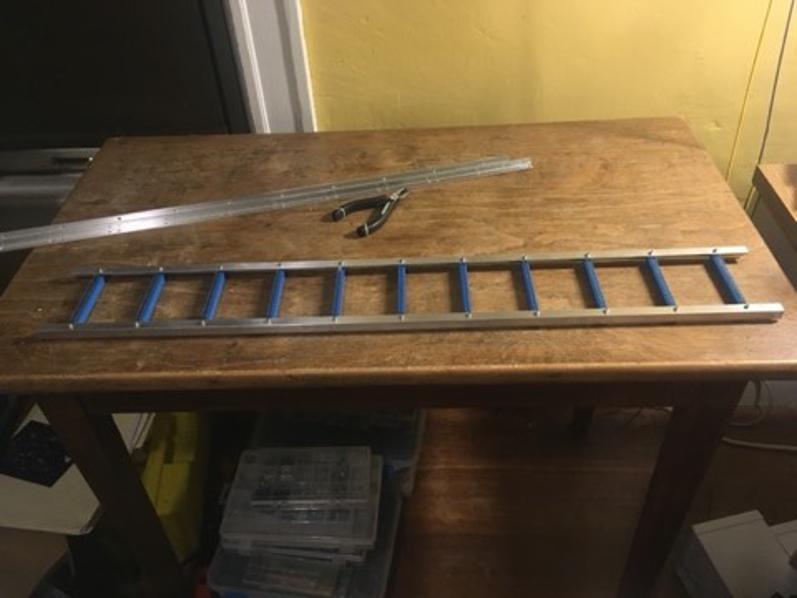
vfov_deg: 48.2
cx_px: 398
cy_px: 299
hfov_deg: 61.7
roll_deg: +3.1
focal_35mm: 29
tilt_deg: -39.9
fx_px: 668
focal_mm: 4.15
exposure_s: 1/30
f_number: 2.2
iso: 100
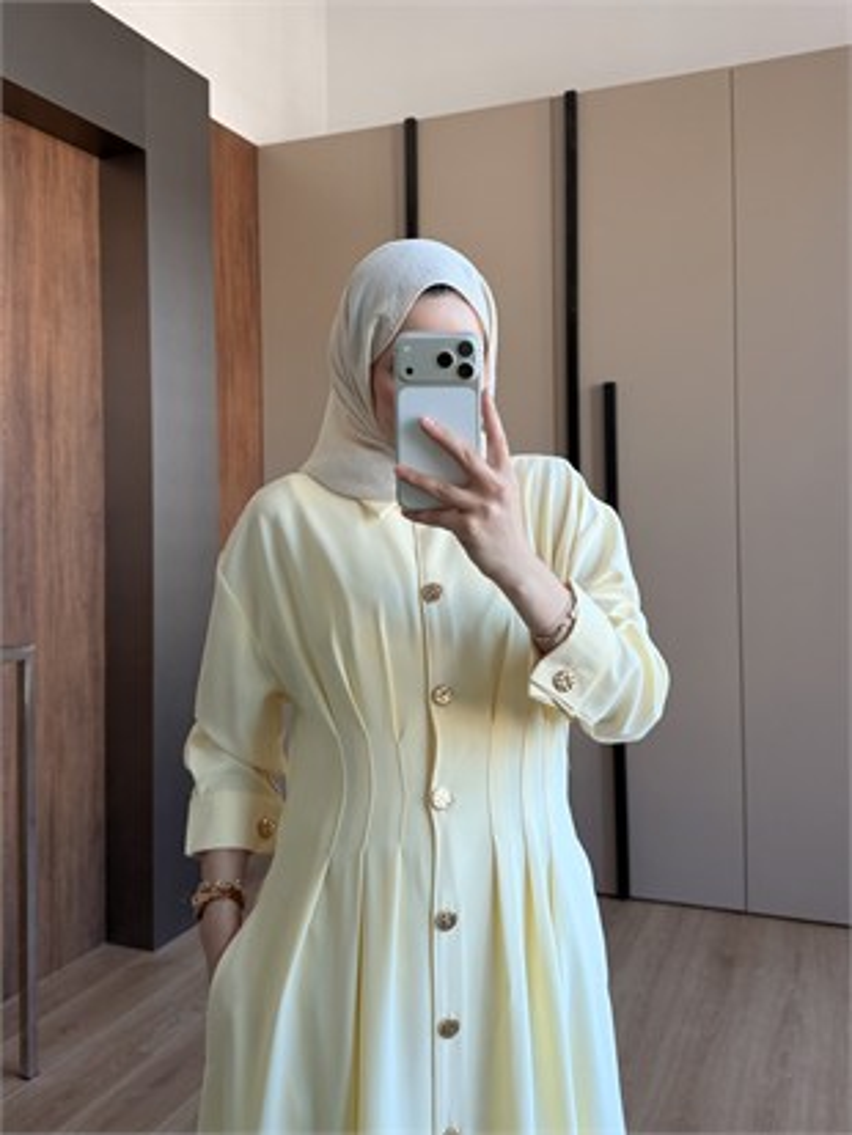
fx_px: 787
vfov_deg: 71.6
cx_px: 426
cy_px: 568
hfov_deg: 56.8
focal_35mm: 24
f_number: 1.78
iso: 125
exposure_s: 1/121
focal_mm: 6.76
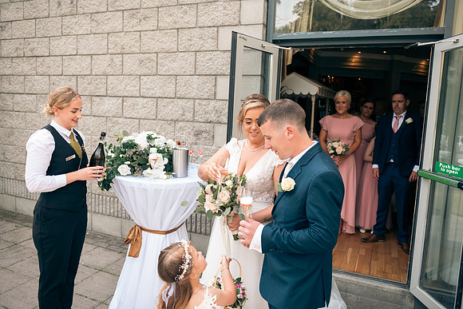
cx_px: 232
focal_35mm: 28
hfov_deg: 65.5
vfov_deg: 46.4
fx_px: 360
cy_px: 154
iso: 100
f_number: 3.5
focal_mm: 28
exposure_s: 1/200
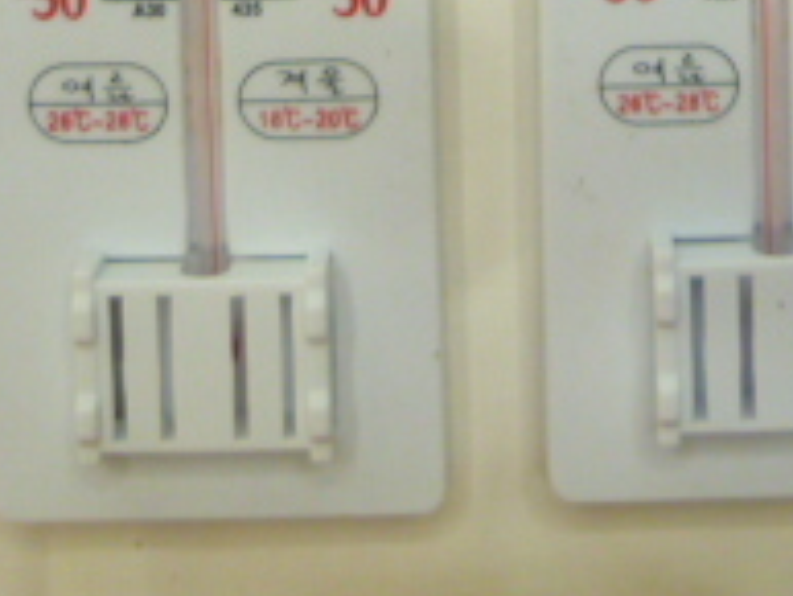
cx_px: 493
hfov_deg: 21.0
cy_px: -386
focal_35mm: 93
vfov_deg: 14.5
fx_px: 2132
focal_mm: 5
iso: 320
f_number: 2.8
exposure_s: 1/30
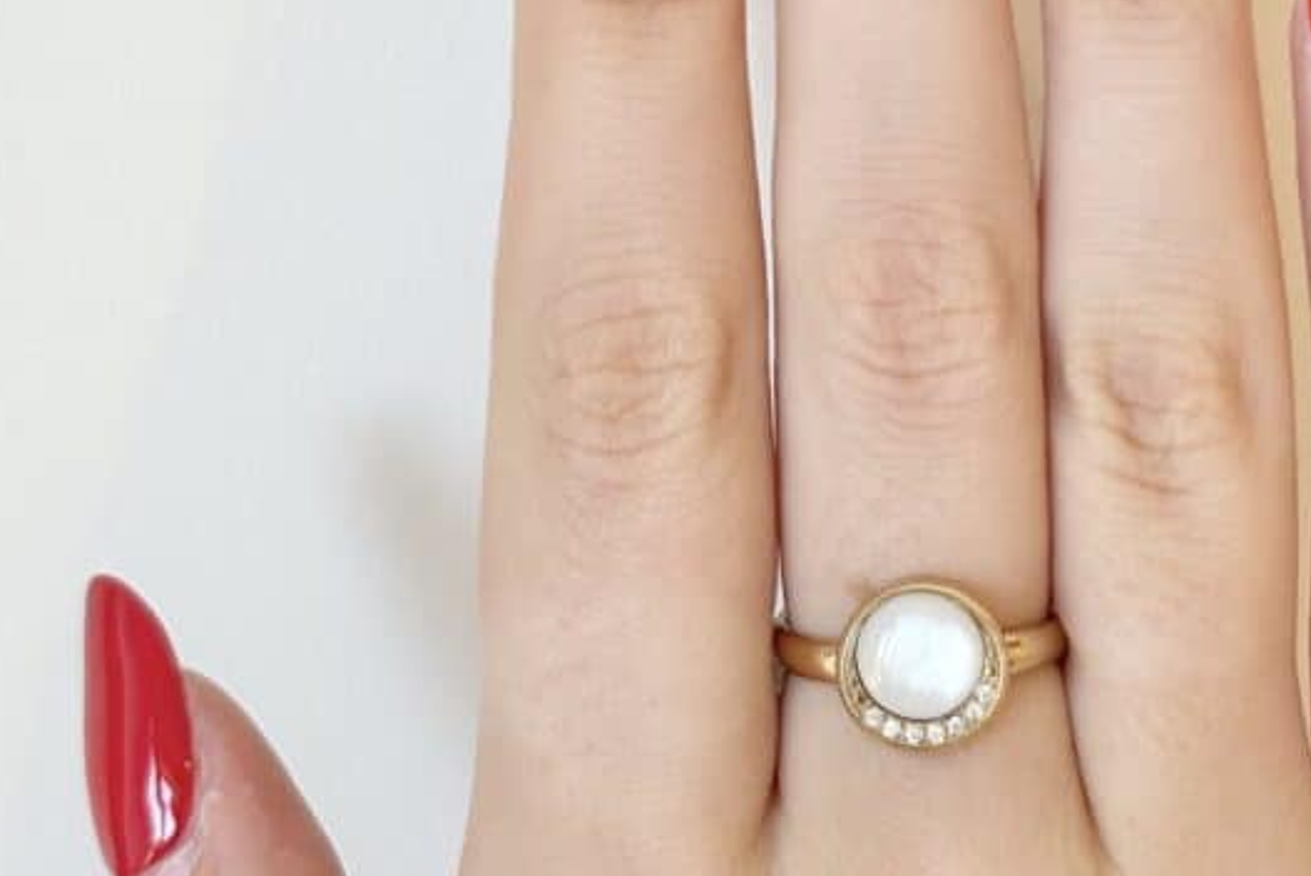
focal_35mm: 105
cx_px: 861
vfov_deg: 13.0
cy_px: 119
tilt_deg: -28.4
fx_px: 3826
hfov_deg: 19.4
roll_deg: -2.4
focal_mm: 5.96
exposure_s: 1/197
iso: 40
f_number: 1.6
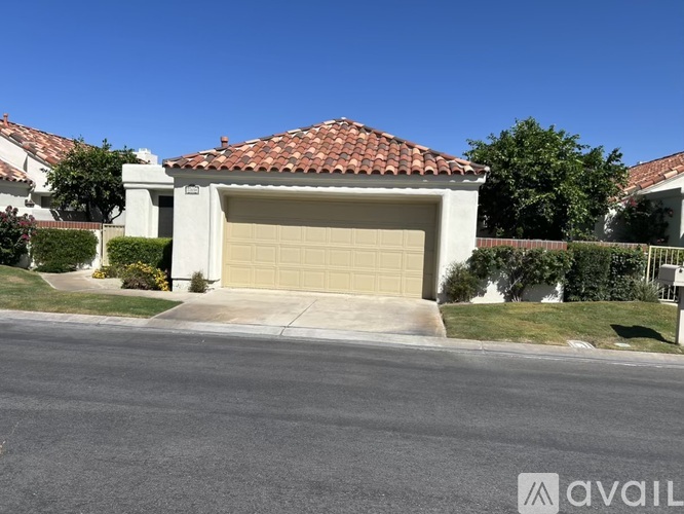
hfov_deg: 67.3
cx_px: 342
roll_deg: -1.6
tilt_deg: -2.1
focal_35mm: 26
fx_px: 514
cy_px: 257
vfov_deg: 53.1
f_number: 1.5
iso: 50
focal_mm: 5.7
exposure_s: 1/6579
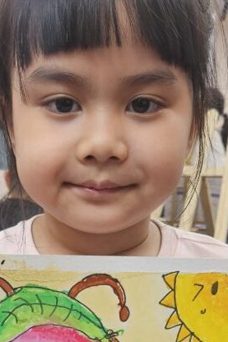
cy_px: 317
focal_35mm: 60
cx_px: 87
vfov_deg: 31.6
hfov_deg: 22.6
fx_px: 570
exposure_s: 1/100
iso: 80
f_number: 1.8
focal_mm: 5
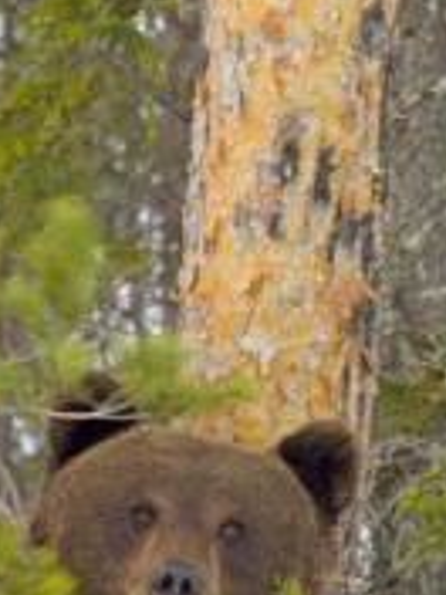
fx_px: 65761
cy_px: 578
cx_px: 3
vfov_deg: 0.5
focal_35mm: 3828
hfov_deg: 0.4
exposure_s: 1/160
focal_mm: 420
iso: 2000
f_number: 5.6
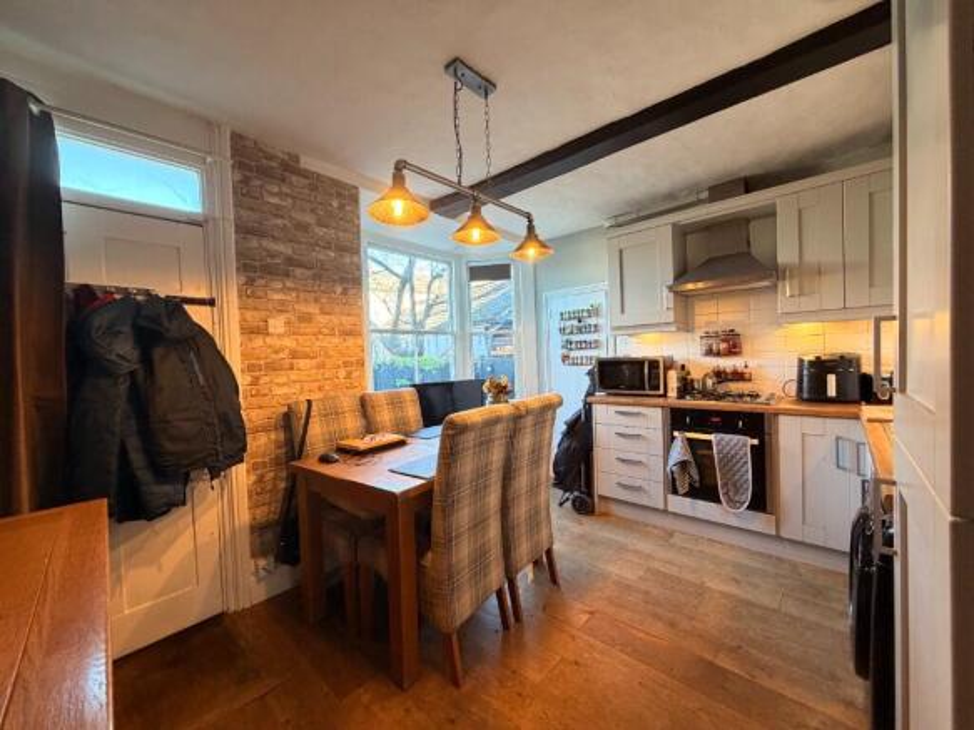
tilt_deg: -1.2
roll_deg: +2.7
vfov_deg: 85.7
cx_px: 487
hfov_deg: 102.1
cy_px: 365
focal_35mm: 14
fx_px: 394
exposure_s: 1/50
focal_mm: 2.22
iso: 200
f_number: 2.2
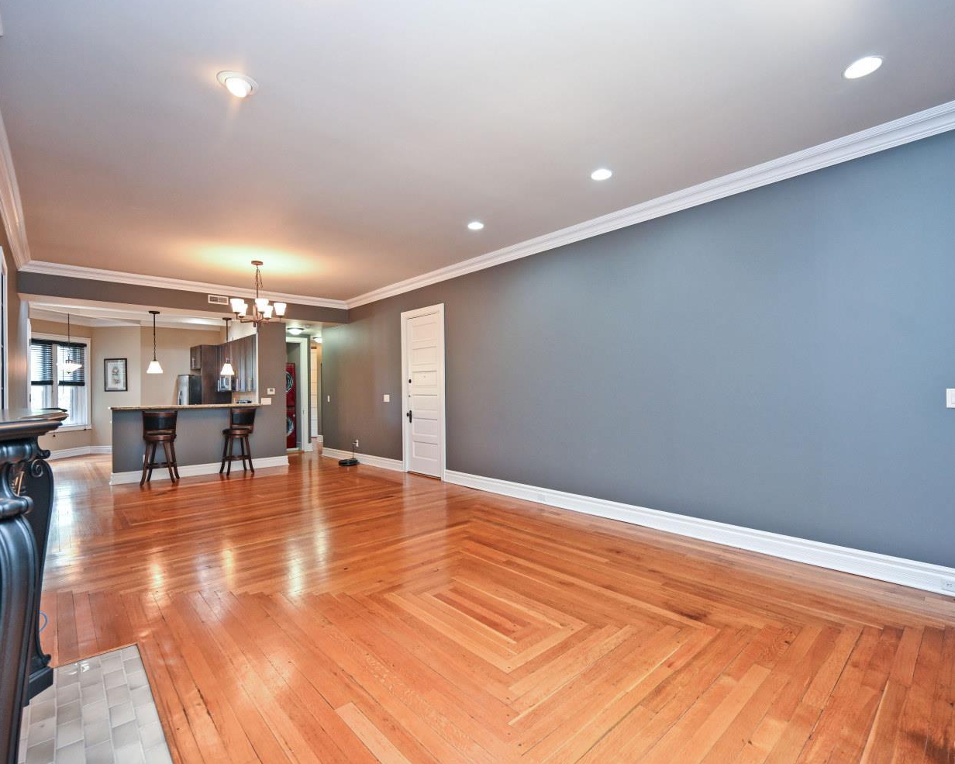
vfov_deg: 80.4
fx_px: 452
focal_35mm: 16
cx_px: 491
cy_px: 383
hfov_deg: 93.1
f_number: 4
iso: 900
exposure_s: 1/60
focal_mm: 14
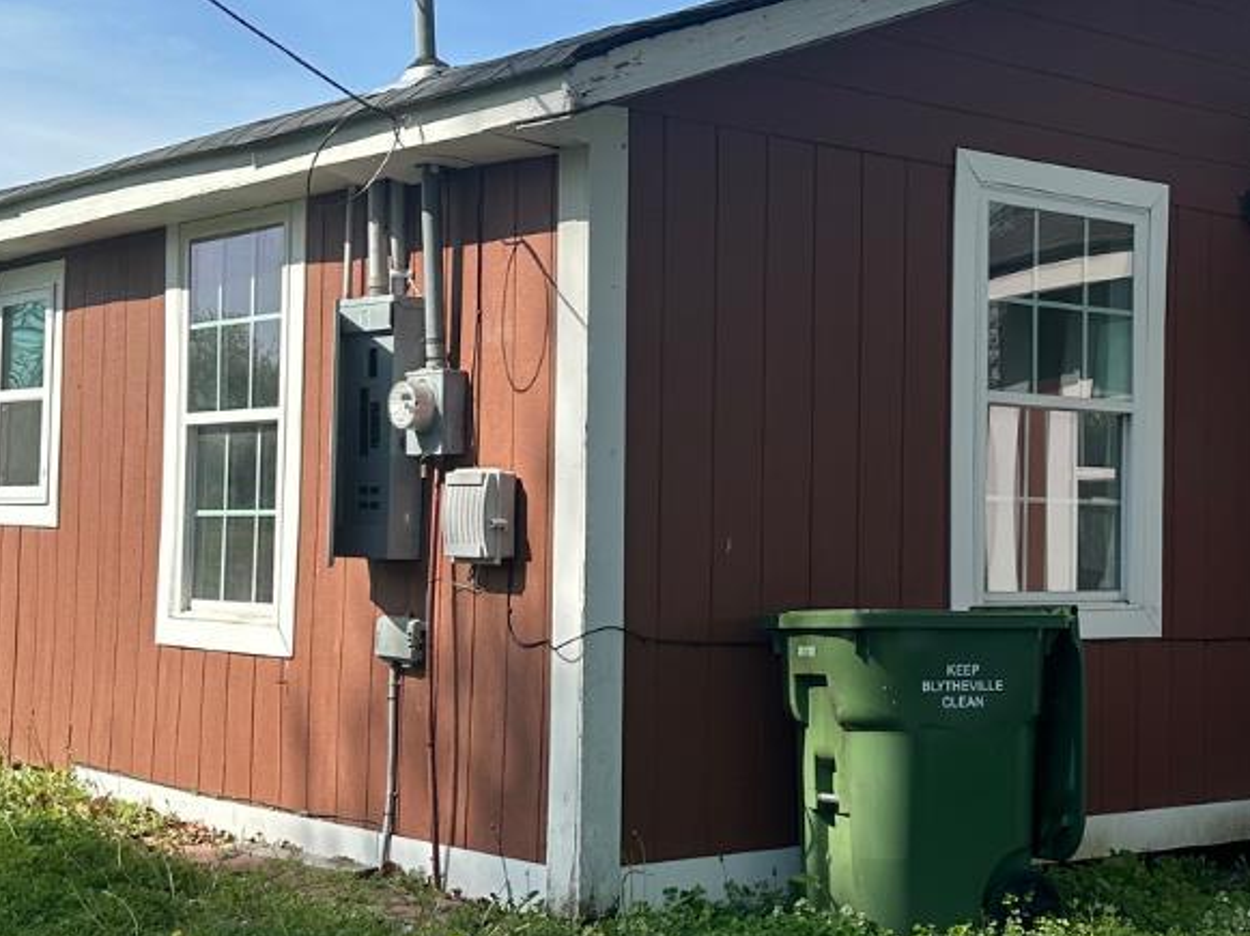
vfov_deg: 23.6
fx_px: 2237
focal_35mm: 62
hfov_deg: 30.8
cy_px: 451
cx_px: 917
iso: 80
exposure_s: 1/3861
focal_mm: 6.86
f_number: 1.78
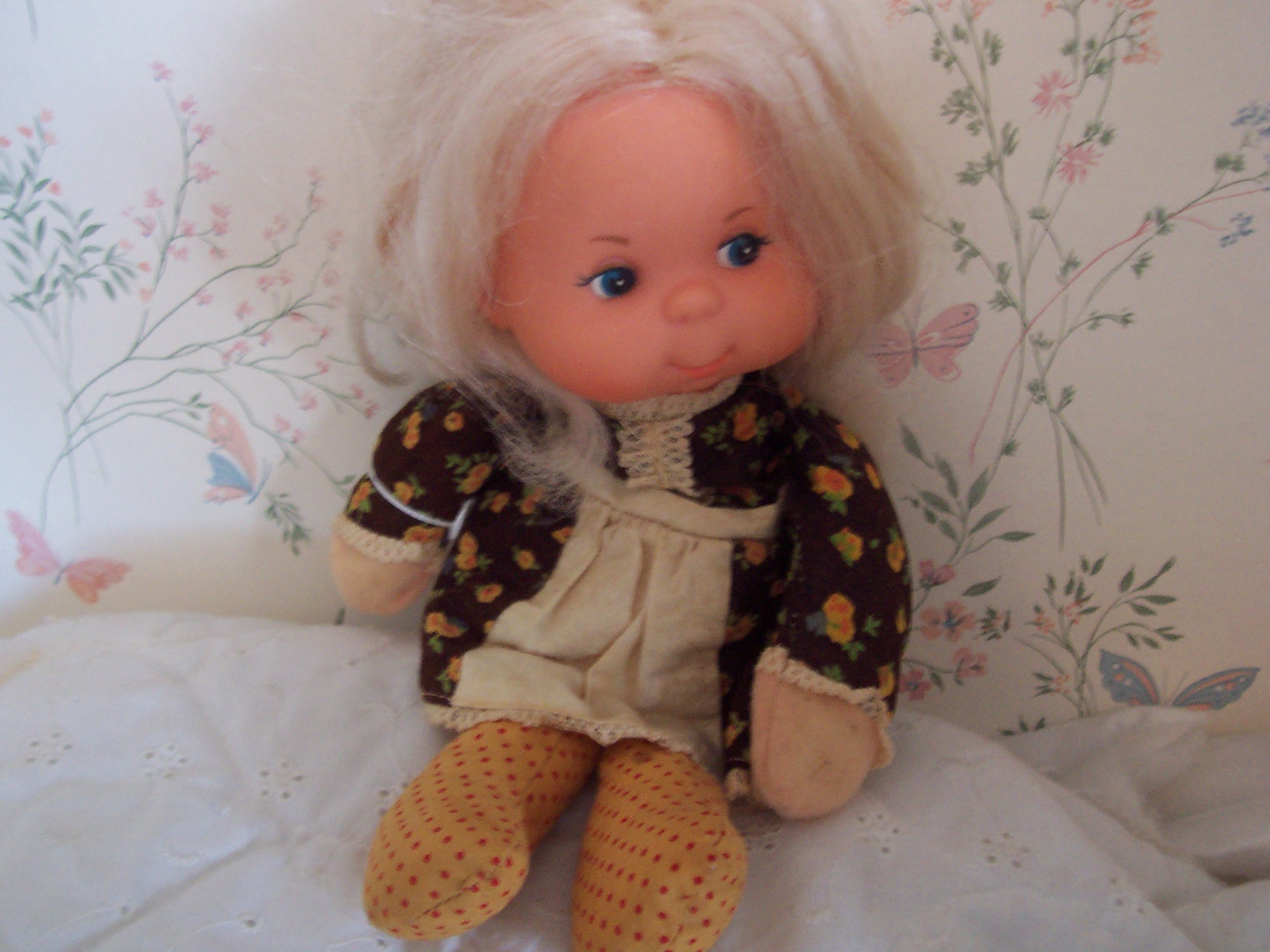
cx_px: 635
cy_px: 476
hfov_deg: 50.1
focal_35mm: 37
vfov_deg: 38.7
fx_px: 1357
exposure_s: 1/30
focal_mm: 5.6
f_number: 2.8
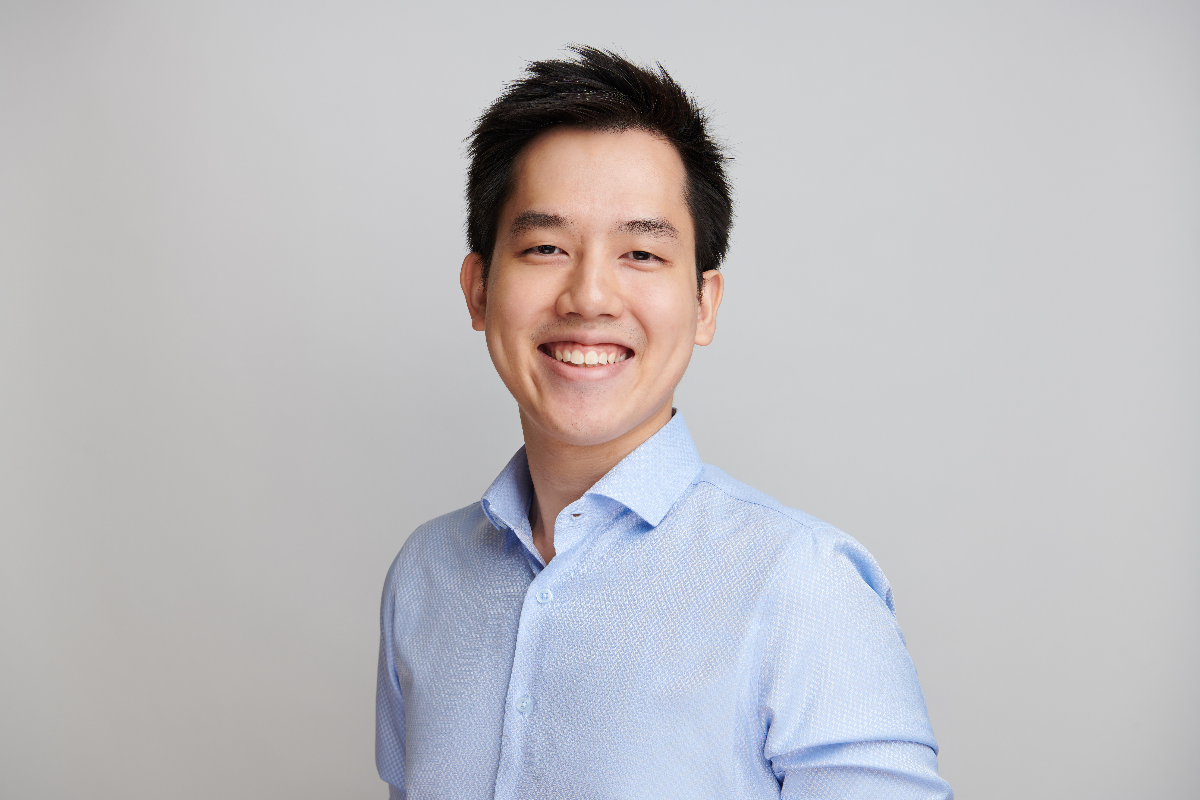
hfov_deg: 32.4
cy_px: 400
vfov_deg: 21.9
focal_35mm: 62
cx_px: 600
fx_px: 2066
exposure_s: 1/125
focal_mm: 62
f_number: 8
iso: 100
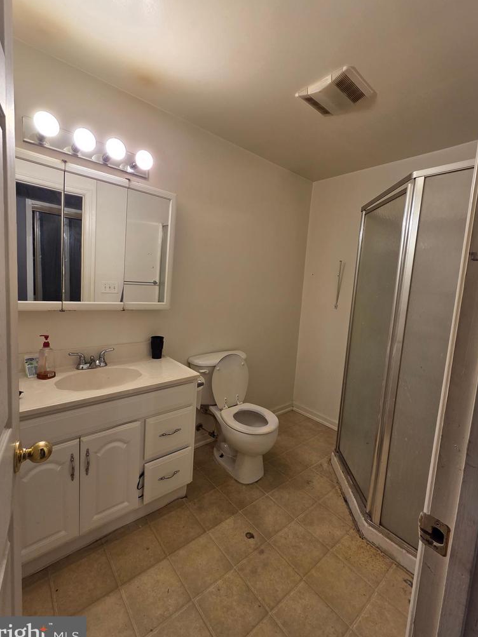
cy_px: 310
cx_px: 232
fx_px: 258
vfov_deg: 102.0
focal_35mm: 14
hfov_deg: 85.6
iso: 100
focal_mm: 2.2
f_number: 2.2
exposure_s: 1/120
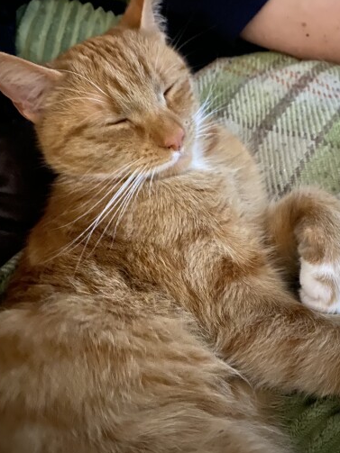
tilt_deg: -53.8
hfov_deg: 45.4
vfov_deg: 58.4
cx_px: 175
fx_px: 406
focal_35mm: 31
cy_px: 224
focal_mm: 4.25
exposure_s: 1/2
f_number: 1.8
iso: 800
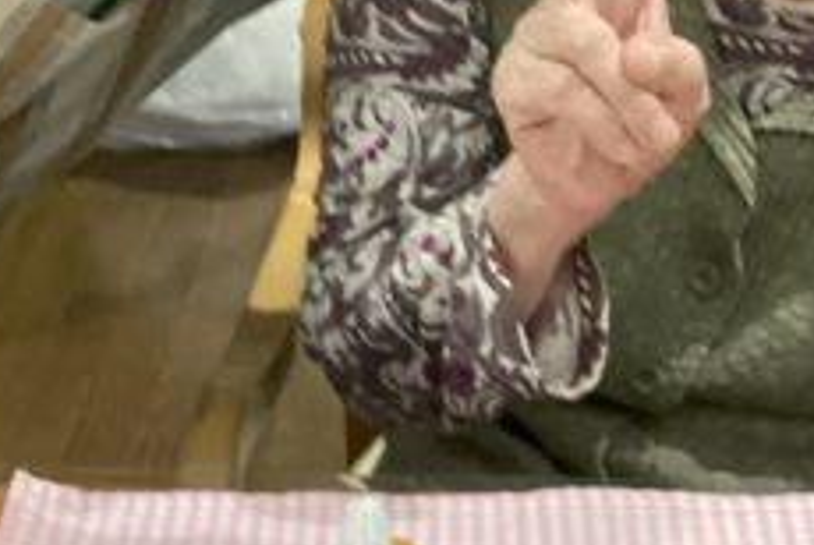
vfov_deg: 14.0
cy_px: 143
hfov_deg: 20.8
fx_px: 2219
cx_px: 393
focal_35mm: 98
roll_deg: -1.2
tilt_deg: -20.9
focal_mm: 3.3
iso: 250
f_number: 2.4
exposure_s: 1/50
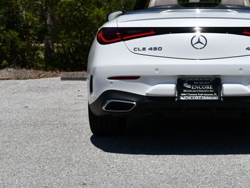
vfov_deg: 14.9
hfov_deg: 19.6
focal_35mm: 99
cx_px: 199
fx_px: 715
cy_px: 61
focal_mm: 32
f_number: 10
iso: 100
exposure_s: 1/400
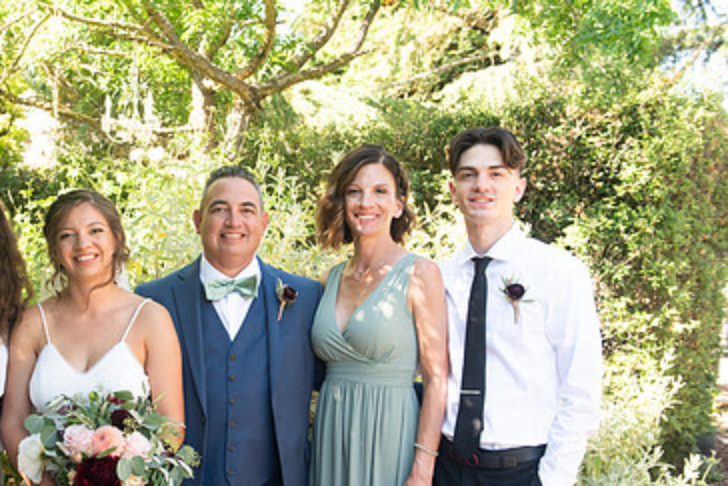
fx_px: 1032
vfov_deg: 26.2
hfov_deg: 38.0
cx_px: 196
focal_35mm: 51
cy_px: 361
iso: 640
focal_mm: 32
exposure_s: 1/250
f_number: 4.5
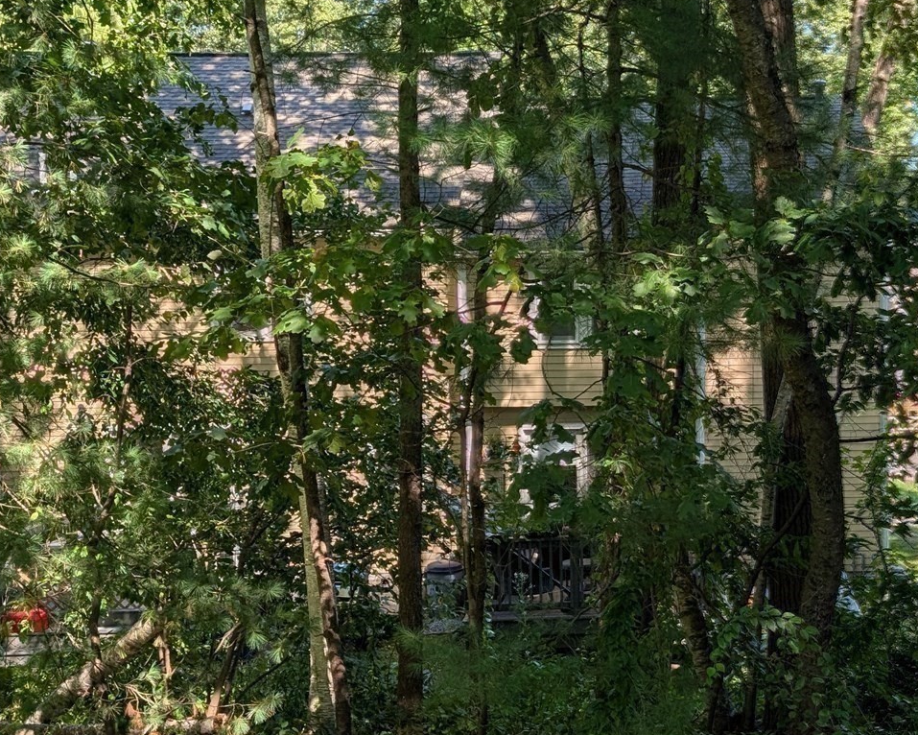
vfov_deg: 30.2
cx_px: 649
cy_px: 431
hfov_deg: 36.7
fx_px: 1359
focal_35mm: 50
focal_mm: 6.9
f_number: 1.68
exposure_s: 1/1323
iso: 20
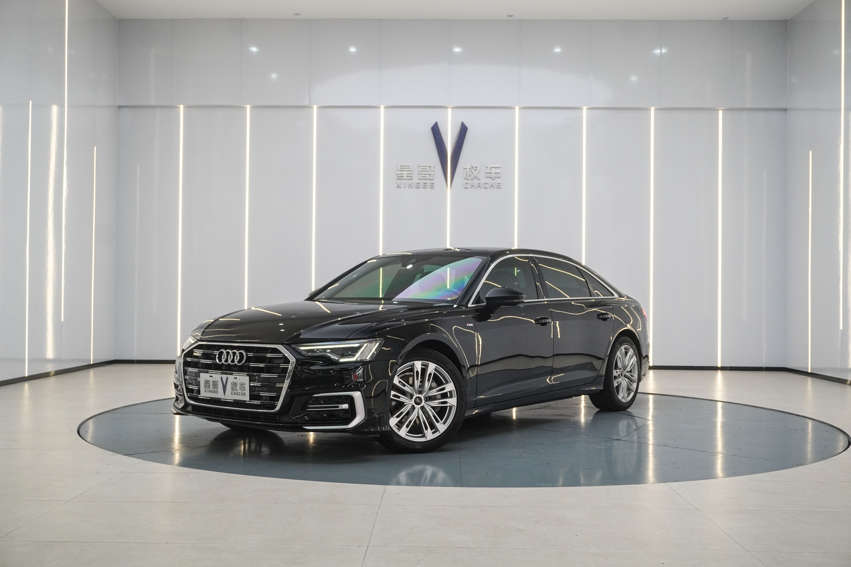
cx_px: 426
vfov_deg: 33.0
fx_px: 957
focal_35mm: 40
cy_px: 284
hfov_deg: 47.9
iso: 800
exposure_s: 1/80
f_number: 6.3
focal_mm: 27
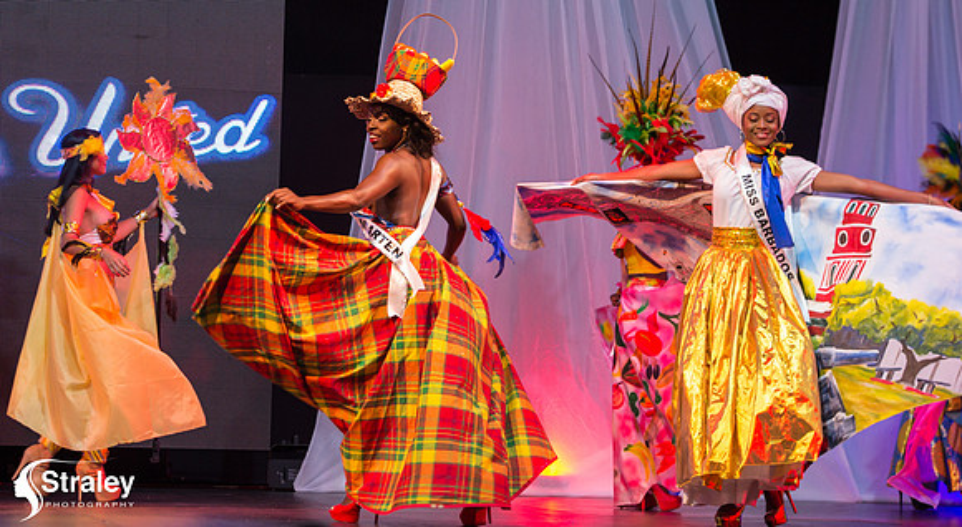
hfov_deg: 17.8
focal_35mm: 121
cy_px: 149
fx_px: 3064
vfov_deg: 9.8
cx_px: 414
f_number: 5
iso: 3200
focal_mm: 95
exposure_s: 1/160
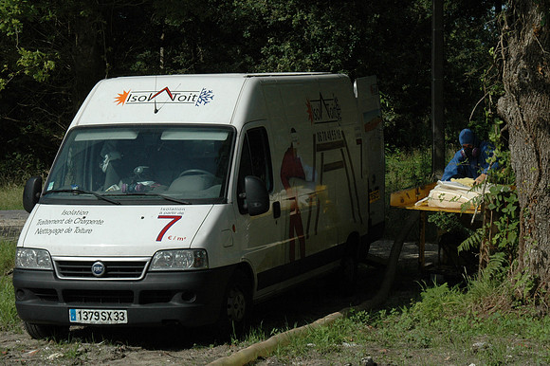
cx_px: 275
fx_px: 1832
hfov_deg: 17.1
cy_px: 183
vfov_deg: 11.4
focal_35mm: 120
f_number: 13
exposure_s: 1/500
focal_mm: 80
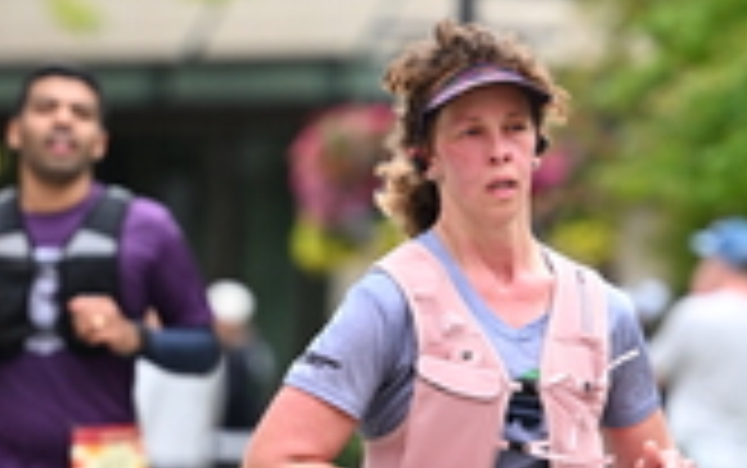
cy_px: 252
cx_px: 511
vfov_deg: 2.6
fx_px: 10308
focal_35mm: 506
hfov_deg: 4.1
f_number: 2.8
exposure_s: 1/2000
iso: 640
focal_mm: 150
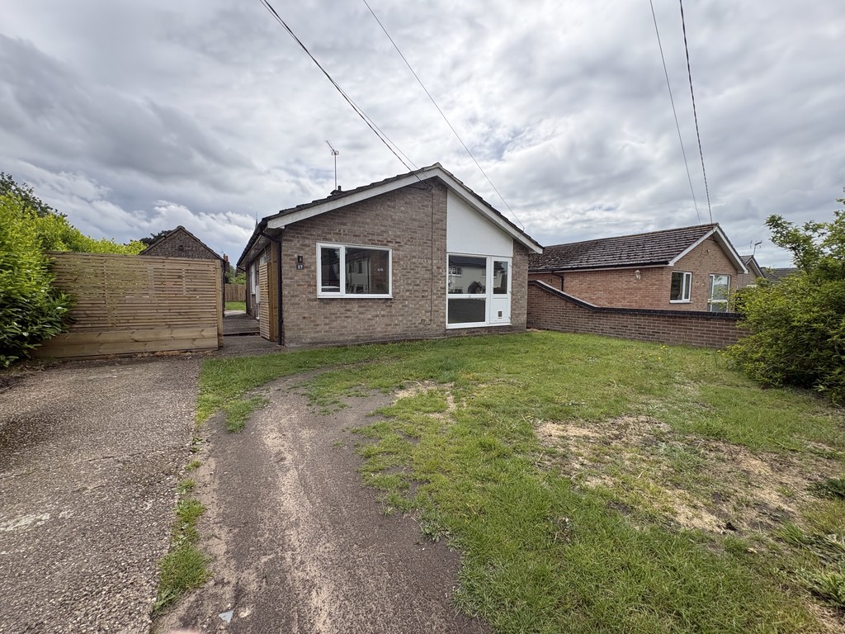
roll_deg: +0.2
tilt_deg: -3.2
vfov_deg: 85.7
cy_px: 317
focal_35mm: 14
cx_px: 422
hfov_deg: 102.1
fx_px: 342
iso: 64
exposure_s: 1/1709
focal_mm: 2.22
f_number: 2.2
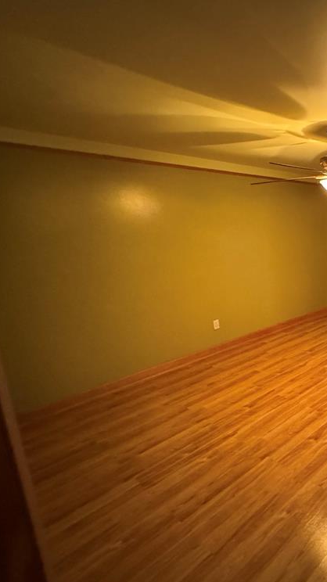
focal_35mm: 21
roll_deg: +0.6
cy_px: 287
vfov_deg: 83.9
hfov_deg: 42.4
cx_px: 358
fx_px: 324
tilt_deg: -11.9
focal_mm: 2.22
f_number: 2.2
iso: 1250
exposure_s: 1/60
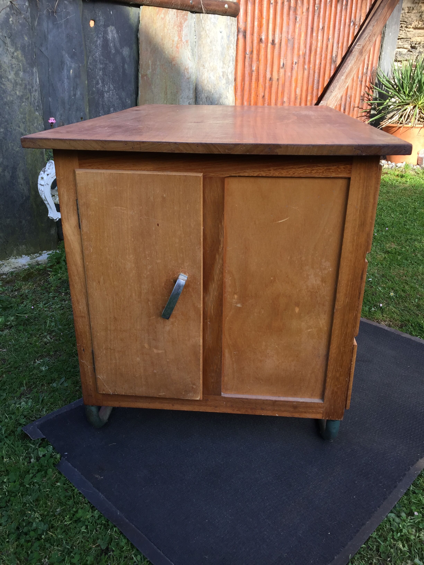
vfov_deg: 61.7
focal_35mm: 29
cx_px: 212
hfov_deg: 48.2
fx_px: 474
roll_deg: -0.3
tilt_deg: -22.3
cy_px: 282
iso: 32
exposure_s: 1/291
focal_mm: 4.15
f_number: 2.2
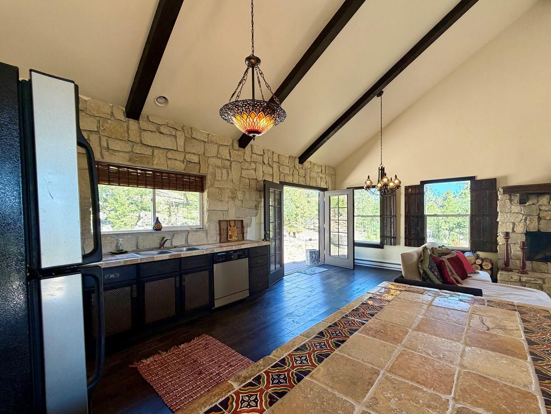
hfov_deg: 98.1
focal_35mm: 15
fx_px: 239
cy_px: 219
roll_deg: +0.7
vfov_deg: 81.7
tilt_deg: -0.6
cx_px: 286
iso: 200
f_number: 2.2
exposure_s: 1/120
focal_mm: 2.22
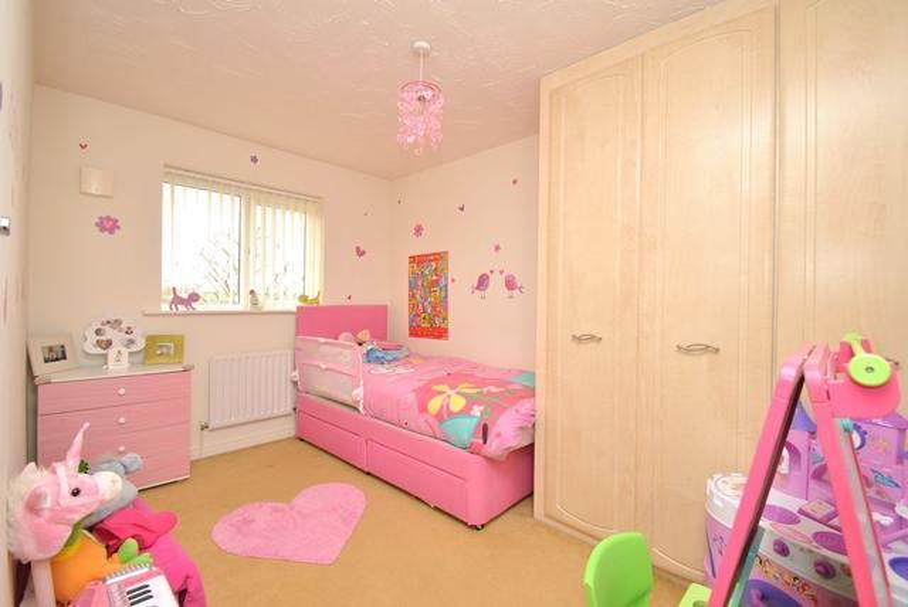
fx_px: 379
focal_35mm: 15
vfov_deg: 77.4
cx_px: 454
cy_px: 304
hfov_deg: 100.3
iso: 200
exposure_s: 1/100
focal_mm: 10
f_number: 5
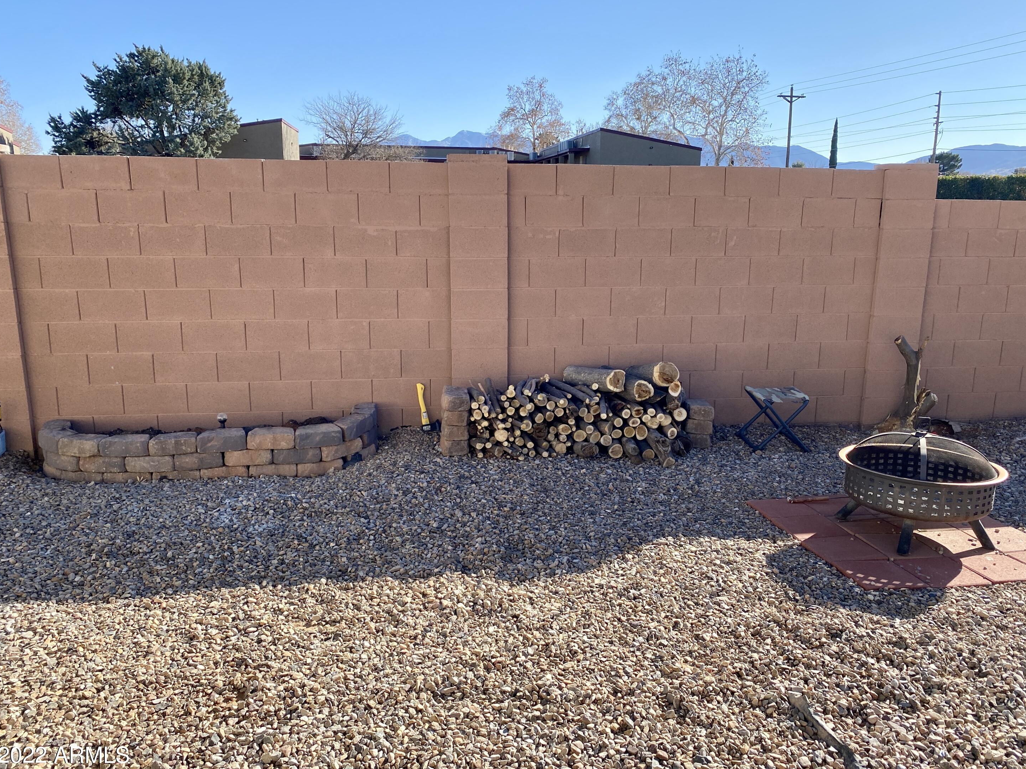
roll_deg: -0.6
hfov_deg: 65.3
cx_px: 528
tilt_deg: -13.5
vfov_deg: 51.4
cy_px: 392
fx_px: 800
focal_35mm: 27
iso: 32
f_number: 1.8
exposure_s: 1/1218
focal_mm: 4.25
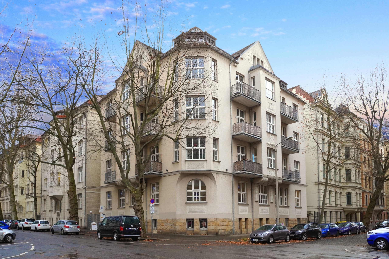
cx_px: 194
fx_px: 276
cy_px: 130
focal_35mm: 26
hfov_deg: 70.4
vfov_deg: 50.4
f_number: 5.6
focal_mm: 17
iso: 800
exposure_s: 1/250
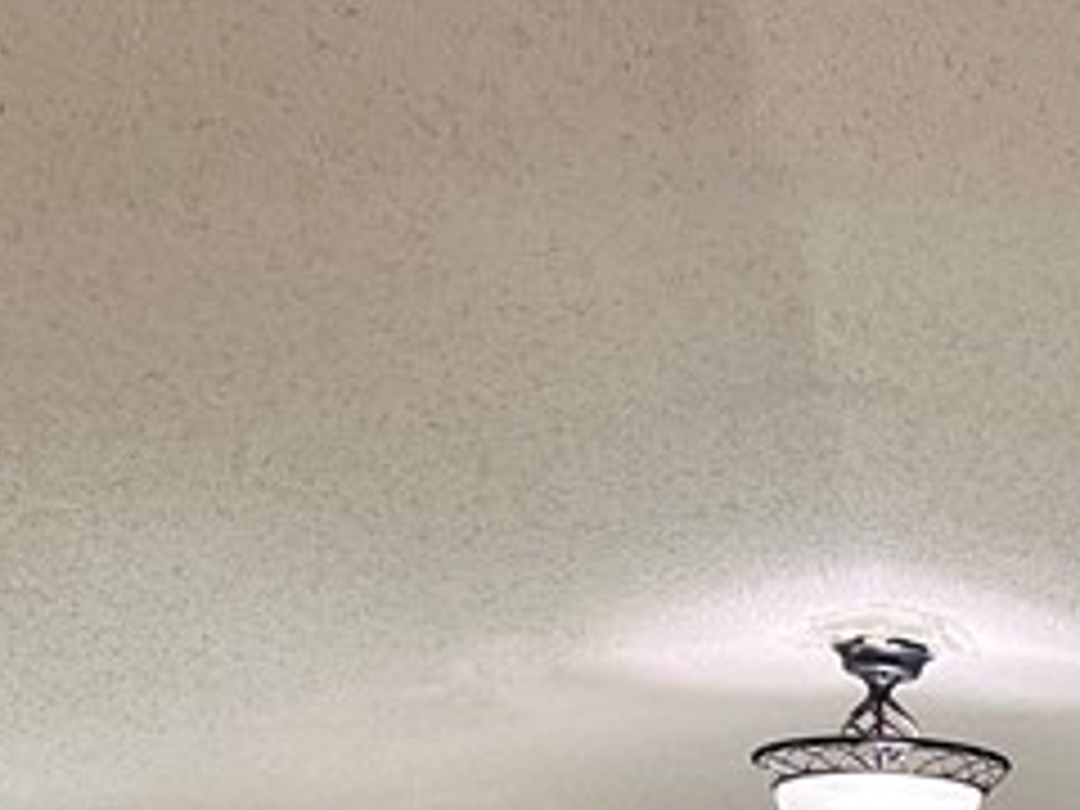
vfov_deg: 11.7
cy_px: 1710
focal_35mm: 111
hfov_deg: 17.4
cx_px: 1017
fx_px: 3463
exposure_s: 1/120
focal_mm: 5.1
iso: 80
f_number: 1.6
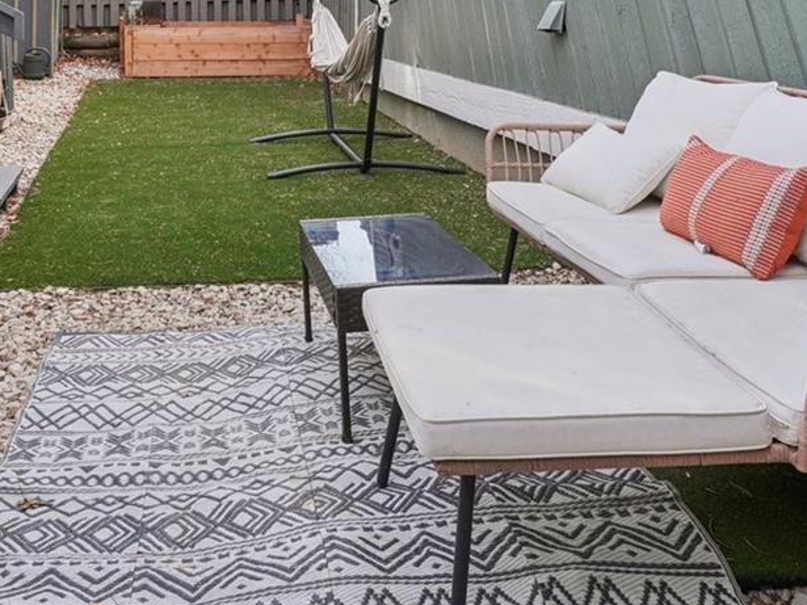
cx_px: 234
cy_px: -3
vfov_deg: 32.1
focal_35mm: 41
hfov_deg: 44.5
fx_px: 961
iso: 100
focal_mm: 11
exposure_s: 1/45
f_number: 8
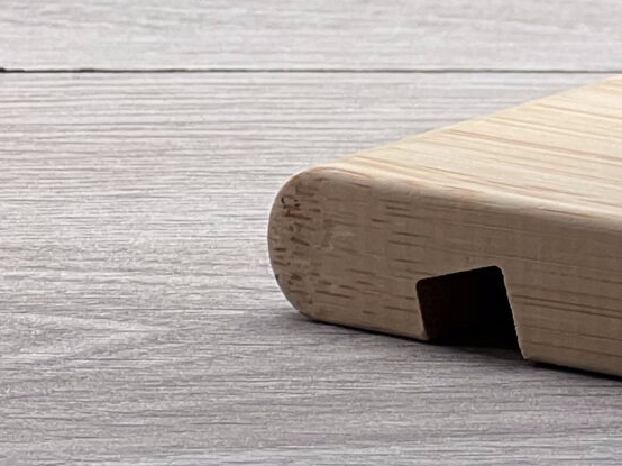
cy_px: -506
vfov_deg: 4.1
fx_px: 6394
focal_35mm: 356
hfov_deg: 5.5
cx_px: 1134
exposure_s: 1/100
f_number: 2.8
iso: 100
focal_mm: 9
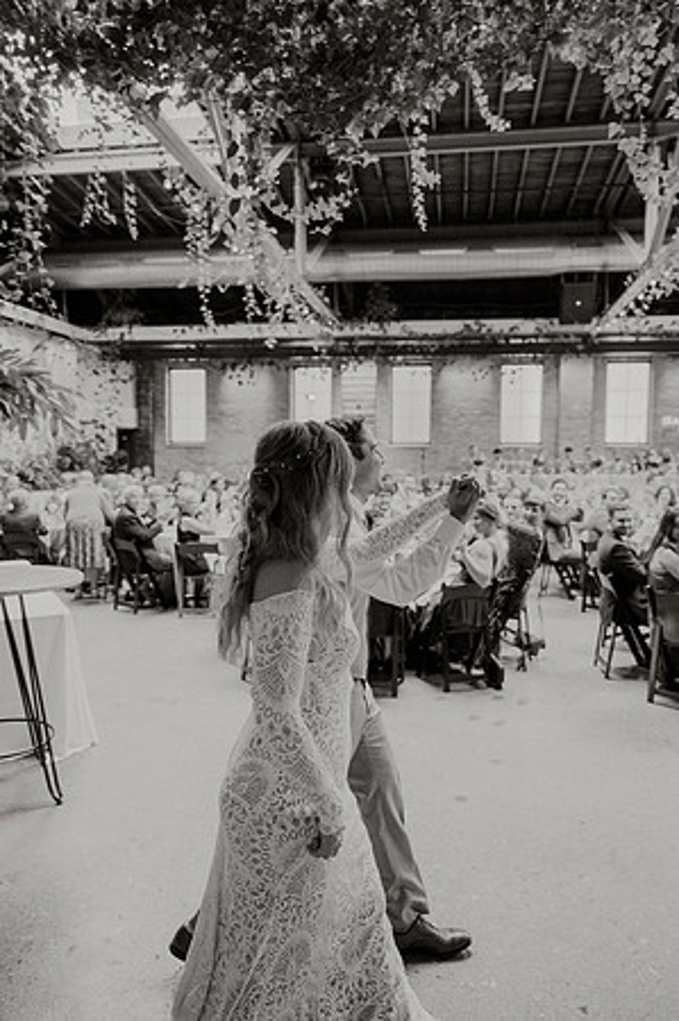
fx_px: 737
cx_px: 340
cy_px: 510
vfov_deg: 69.4
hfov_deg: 49.5
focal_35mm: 26
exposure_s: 1/250
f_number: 2.8
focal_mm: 26
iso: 800
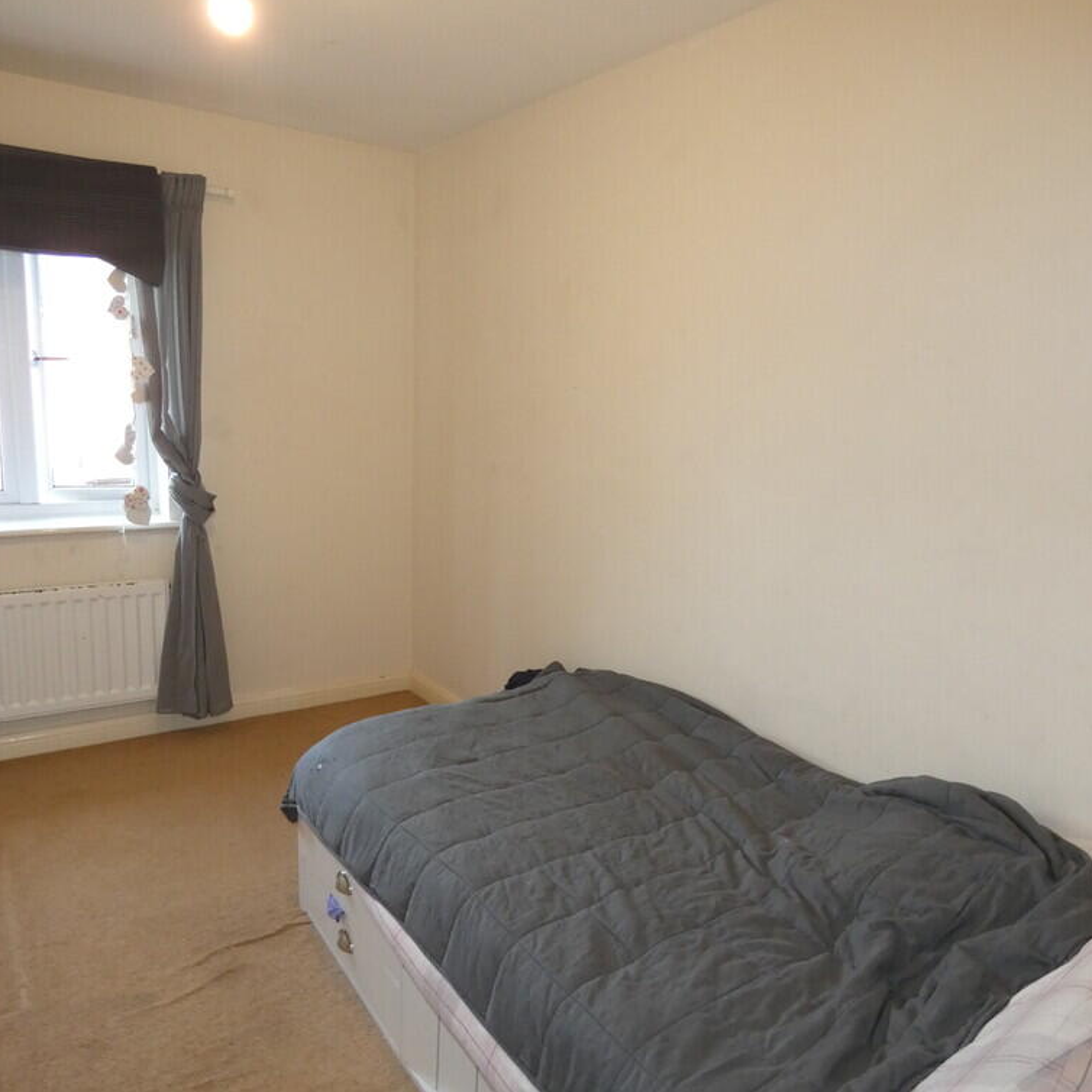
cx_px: 565
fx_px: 857
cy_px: 549
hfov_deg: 65.0
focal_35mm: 24
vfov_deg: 65.0
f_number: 2.8
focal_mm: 3.6
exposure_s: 1/60
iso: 320
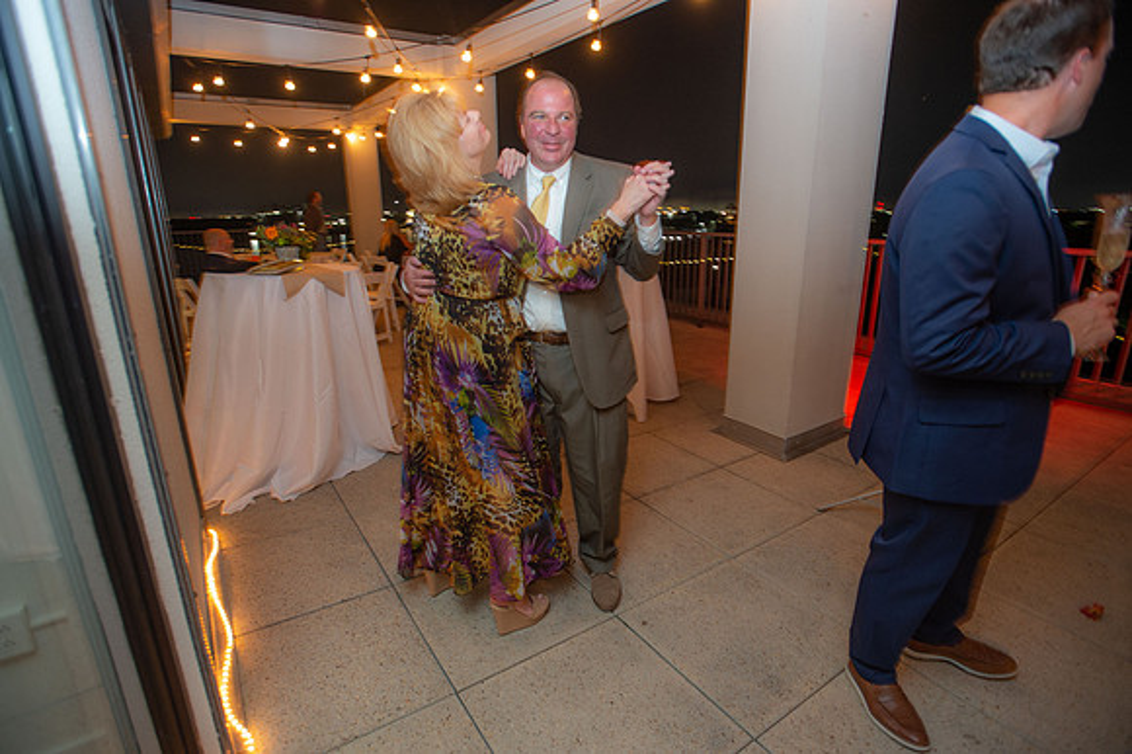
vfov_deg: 64.5
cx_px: 566
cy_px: 377
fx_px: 597
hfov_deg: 86.9
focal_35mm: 19
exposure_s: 1/15
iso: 1600
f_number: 3.2
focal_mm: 19
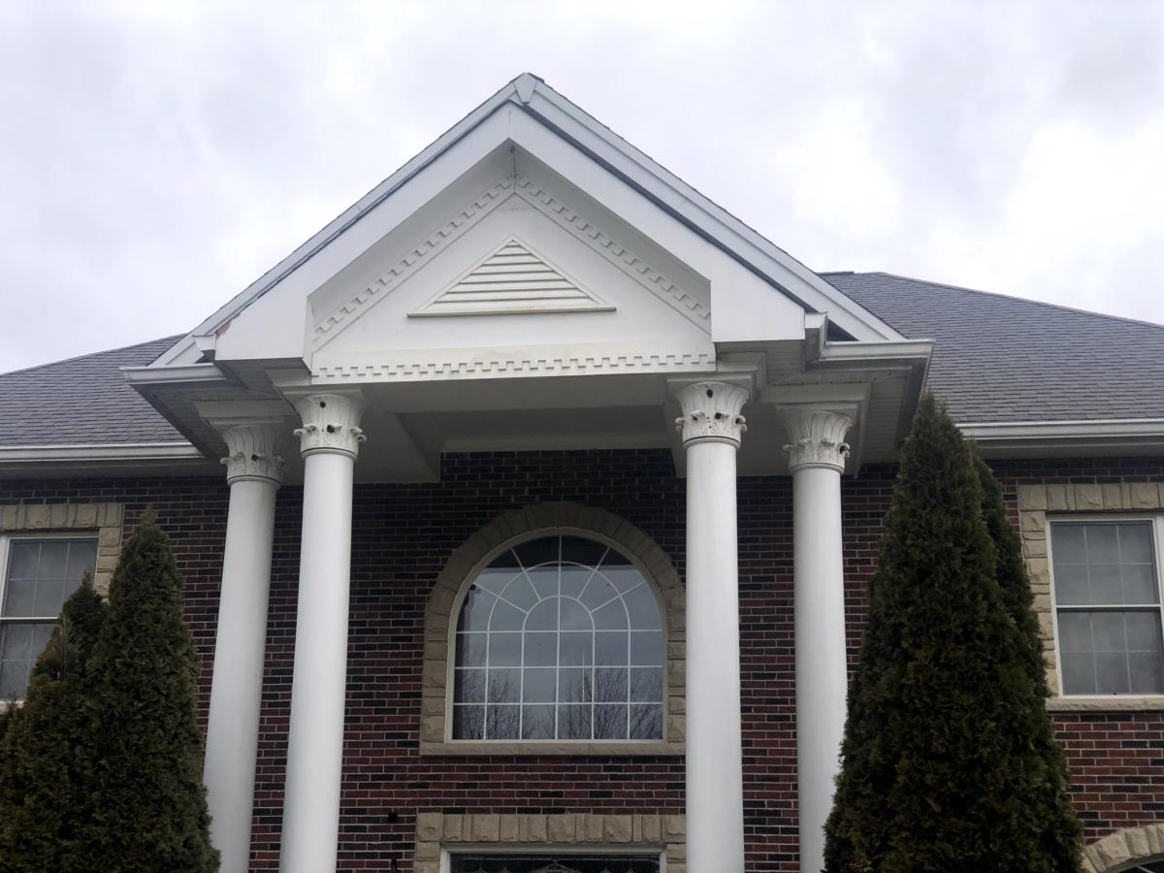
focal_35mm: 52
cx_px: 582
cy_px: 436
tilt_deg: +19.7
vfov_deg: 28.0
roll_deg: -2.0
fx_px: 1749
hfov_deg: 36.8
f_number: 2.4
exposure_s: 1/354
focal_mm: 6
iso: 16
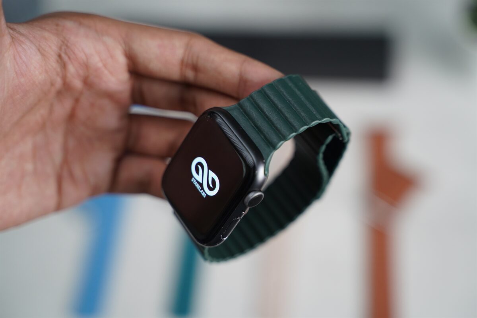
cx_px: 238
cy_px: 159
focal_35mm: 64
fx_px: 848
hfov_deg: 31.4
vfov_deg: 21.2
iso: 1250
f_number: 3.5
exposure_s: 1/90
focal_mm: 64
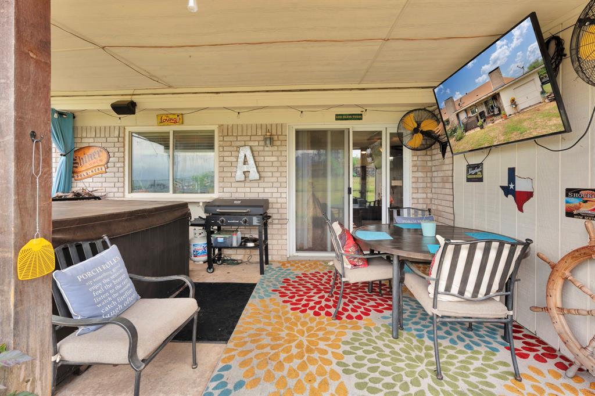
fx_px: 264
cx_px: 298
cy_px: 198
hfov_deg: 96.8
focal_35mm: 16
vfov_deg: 73.7
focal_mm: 16
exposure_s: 1/125
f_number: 9
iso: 160
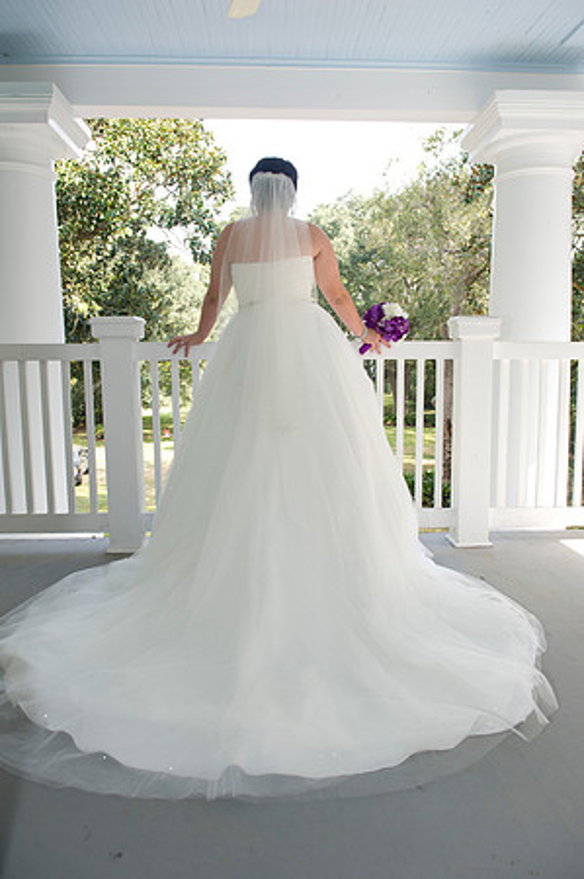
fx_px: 634
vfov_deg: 69.4
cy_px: 440
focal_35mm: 26
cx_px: 292
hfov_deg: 49.5
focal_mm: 26
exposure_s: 1/125
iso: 320
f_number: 5.6
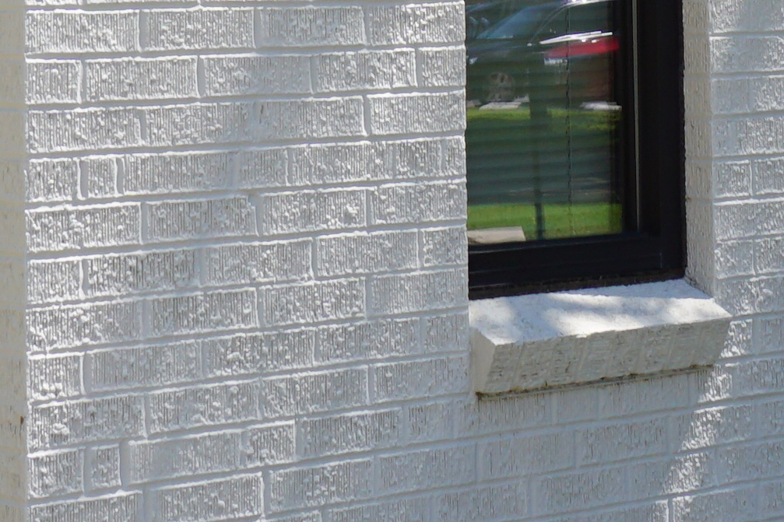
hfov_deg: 14.3
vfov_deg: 9.3
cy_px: -324
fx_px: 3114
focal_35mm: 143
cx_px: 536
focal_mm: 16
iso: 100
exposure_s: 1/100
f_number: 9
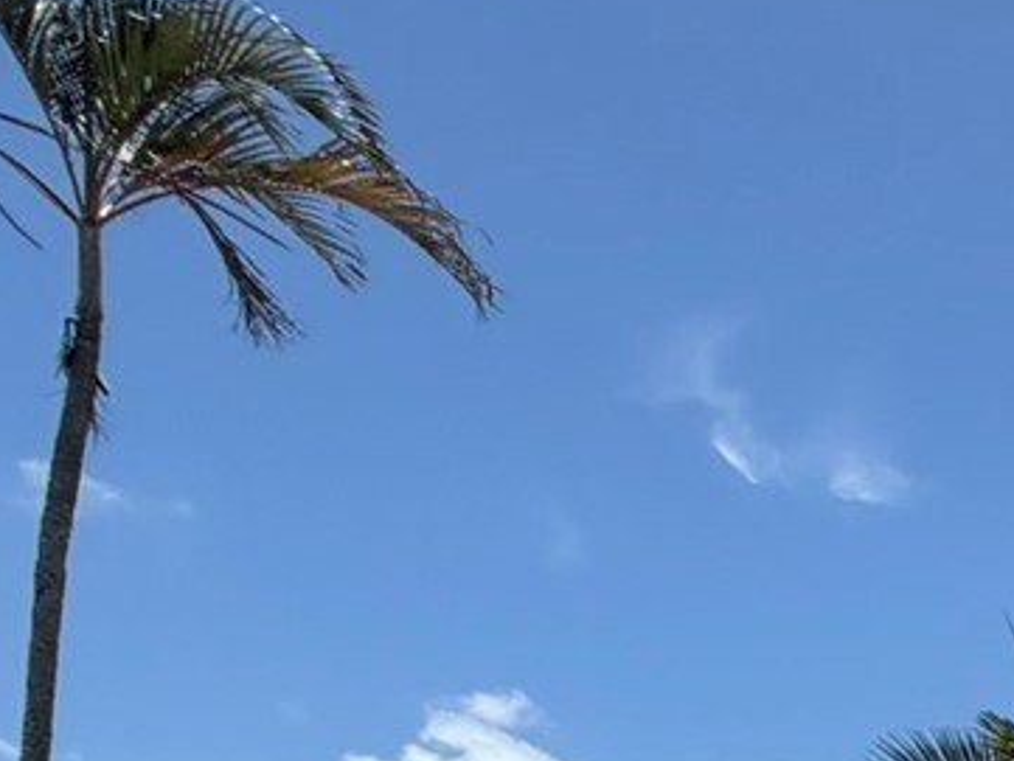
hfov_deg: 20.5
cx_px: 1876
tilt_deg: -4.6
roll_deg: +2.6
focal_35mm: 62
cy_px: 1376
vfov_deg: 18.4
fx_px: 1817
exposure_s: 1/1656
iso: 25
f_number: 2.2
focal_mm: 2.22
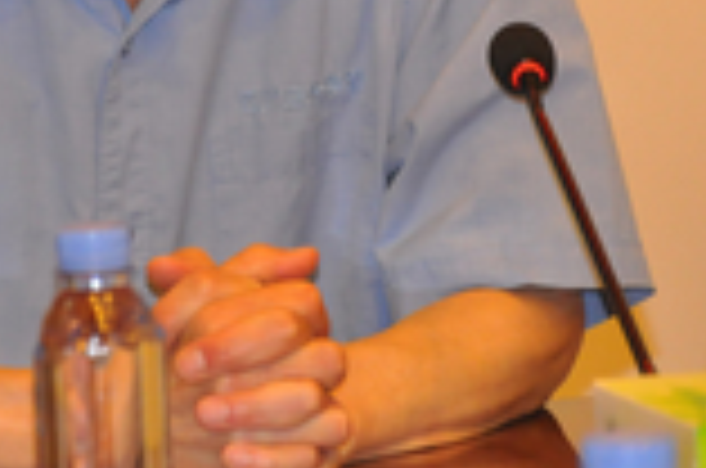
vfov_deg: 3.4
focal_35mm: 402
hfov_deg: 5.1
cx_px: 166
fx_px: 7873
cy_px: -117
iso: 2000
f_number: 5.6
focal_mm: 105
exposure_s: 1/60
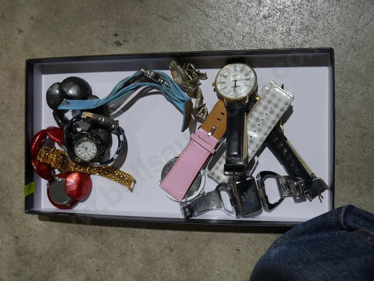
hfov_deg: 46.8
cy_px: 140
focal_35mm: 40
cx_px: 187
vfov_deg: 36.0
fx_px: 432
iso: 250
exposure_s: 1/60
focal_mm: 20
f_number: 5
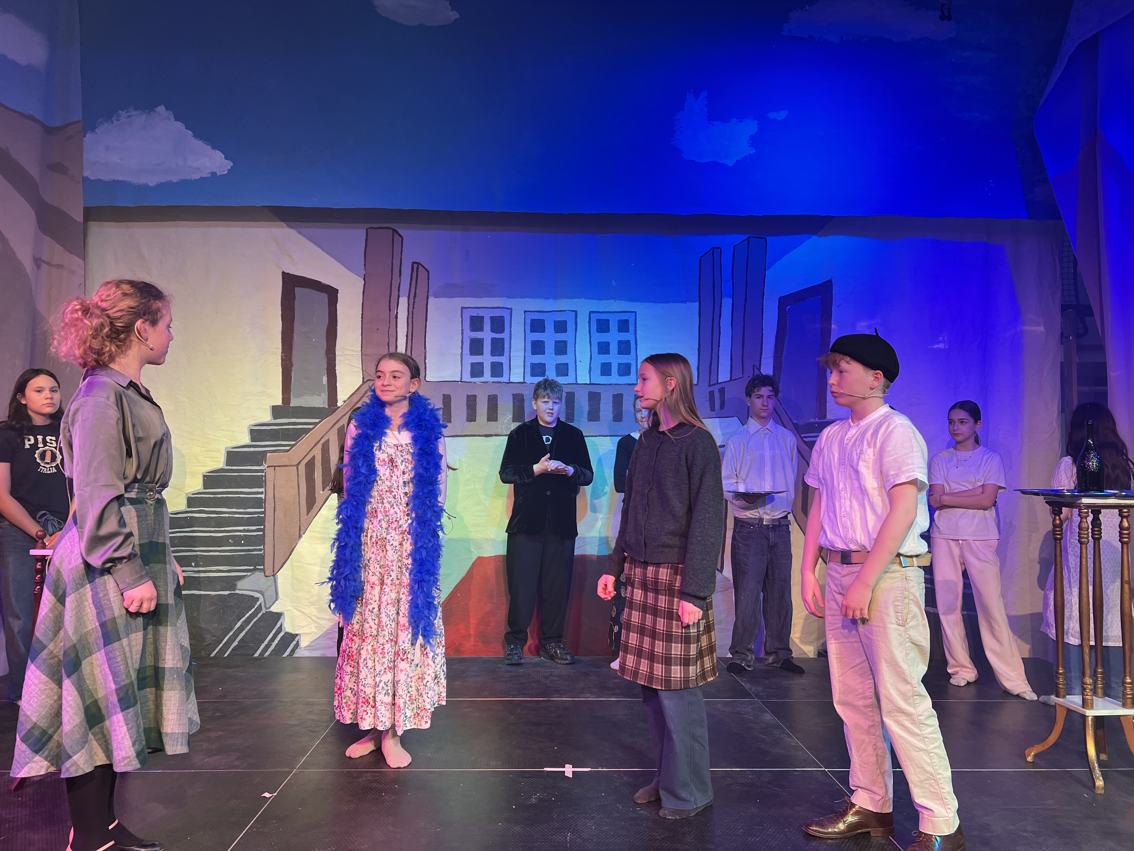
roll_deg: -0.5
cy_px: 426
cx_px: 567
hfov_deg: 67.3
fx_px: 852
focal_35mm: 26
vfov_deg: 53.1
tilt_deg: +3.1
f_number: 1.5
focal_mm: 5.7
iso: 100
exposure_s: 1/119
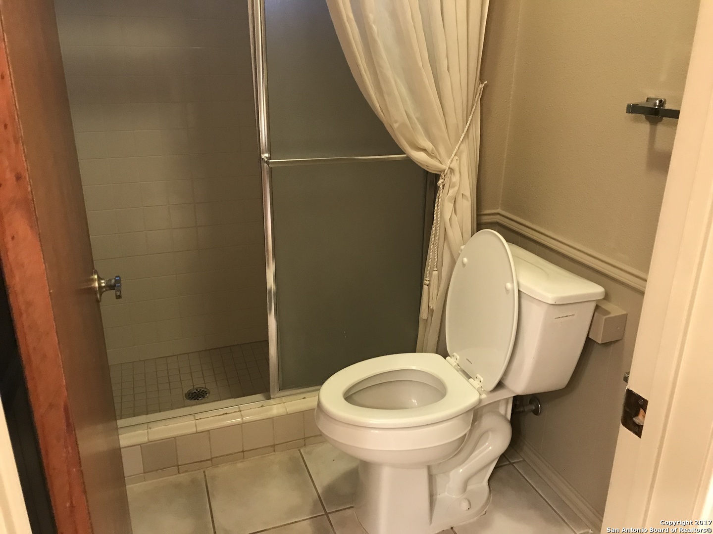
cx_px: 356
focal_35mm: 28
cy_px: 267
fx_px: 577
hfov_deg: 63.4
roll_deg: +0.0
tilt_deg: -20.1
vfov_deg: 49.7
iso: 100
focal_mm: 3.99
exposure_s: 1/15
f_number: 1.8
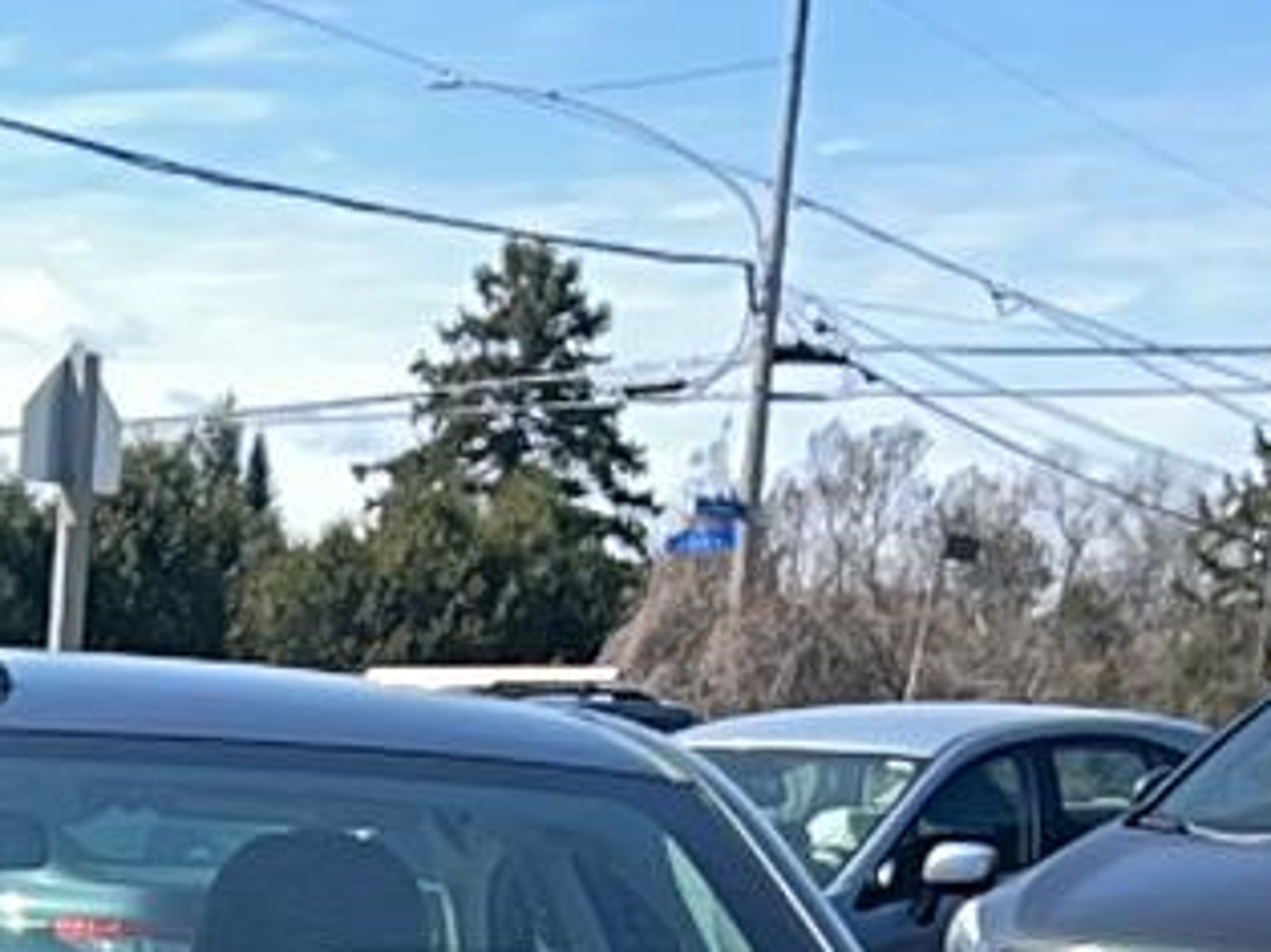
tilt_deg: -13.8
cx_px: -231
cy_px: 1868
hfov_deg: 17.7
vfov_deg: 12.4
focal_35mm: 106
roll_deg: -3.9
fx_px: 3889
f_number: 1.5
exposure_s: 1/4525
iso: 32
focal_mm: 5.7
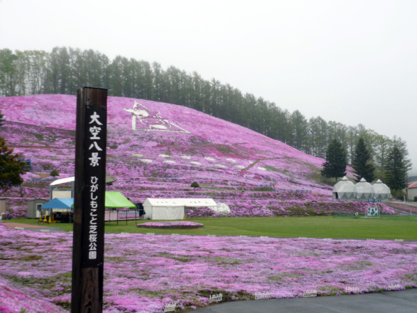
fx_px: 566
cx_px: 208
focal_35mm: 47
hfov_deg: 40.4
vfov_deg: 30.9
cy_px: 156
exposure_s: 1/125
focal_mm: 7.8
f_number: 3.1
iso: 100
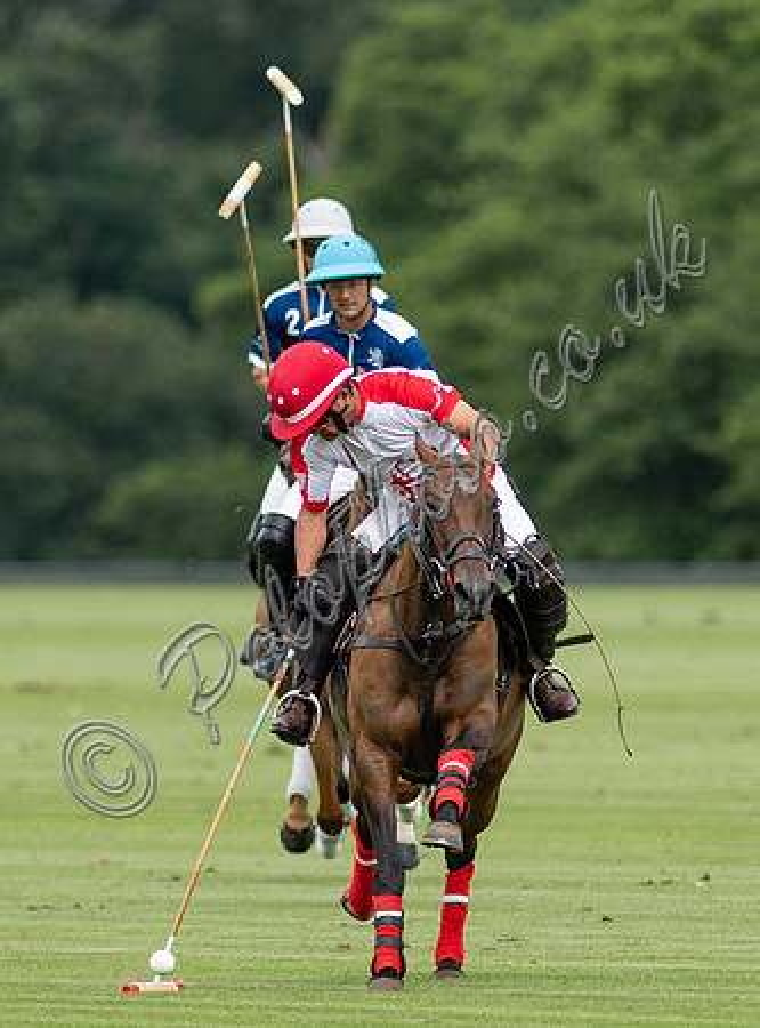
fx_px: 31062
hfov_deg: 1.4
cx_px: 440
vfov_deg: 1.9
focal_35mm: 1052
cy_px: 695
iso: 250
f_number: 2.8
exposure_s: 1/2500
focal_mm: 300
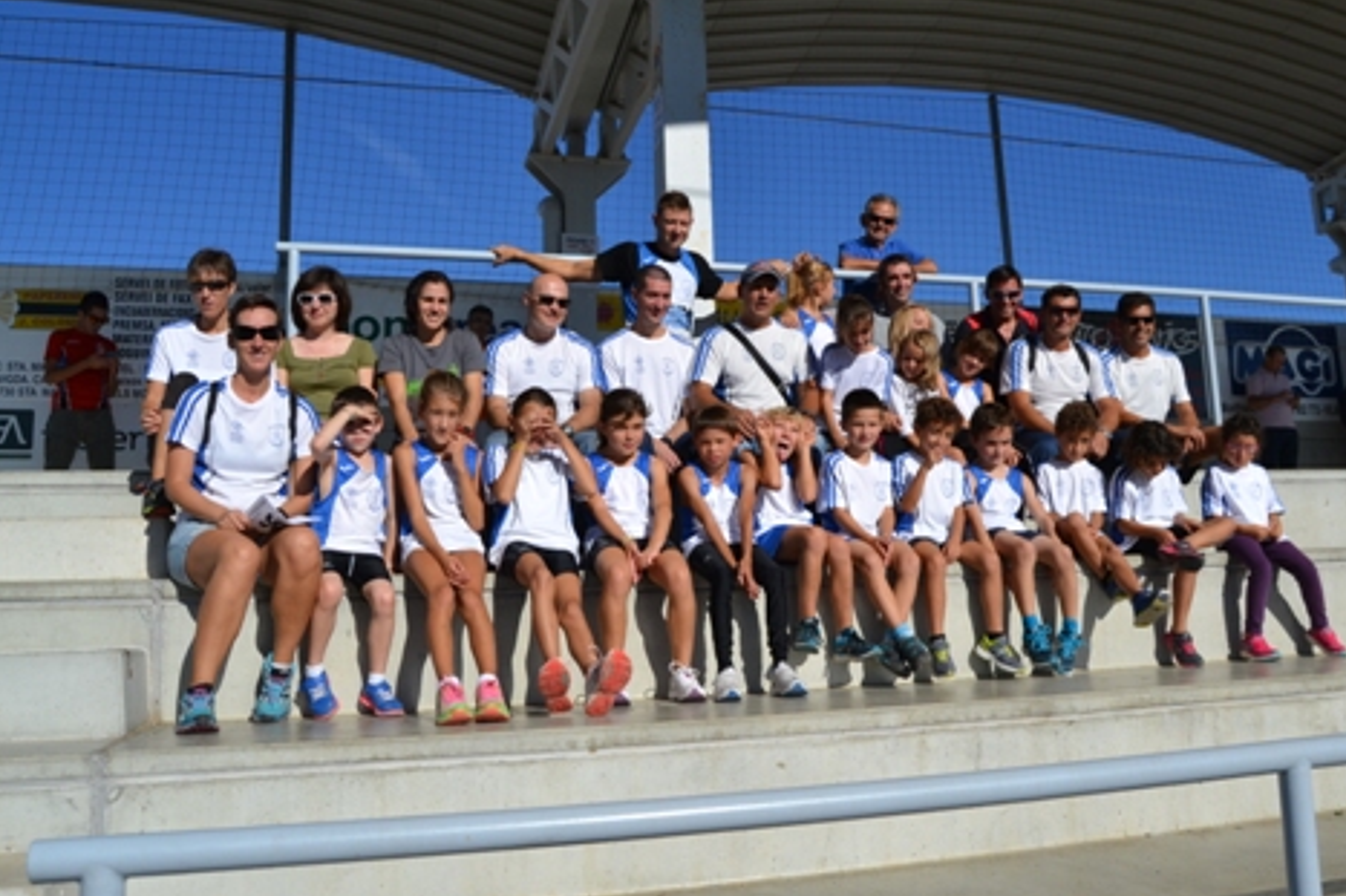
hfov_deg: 61.0
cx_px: 718
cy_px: 439
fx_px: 1141
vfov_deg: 42.9
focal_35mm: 31
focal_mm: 19
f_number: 7.1
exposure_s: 1/2000
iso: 320
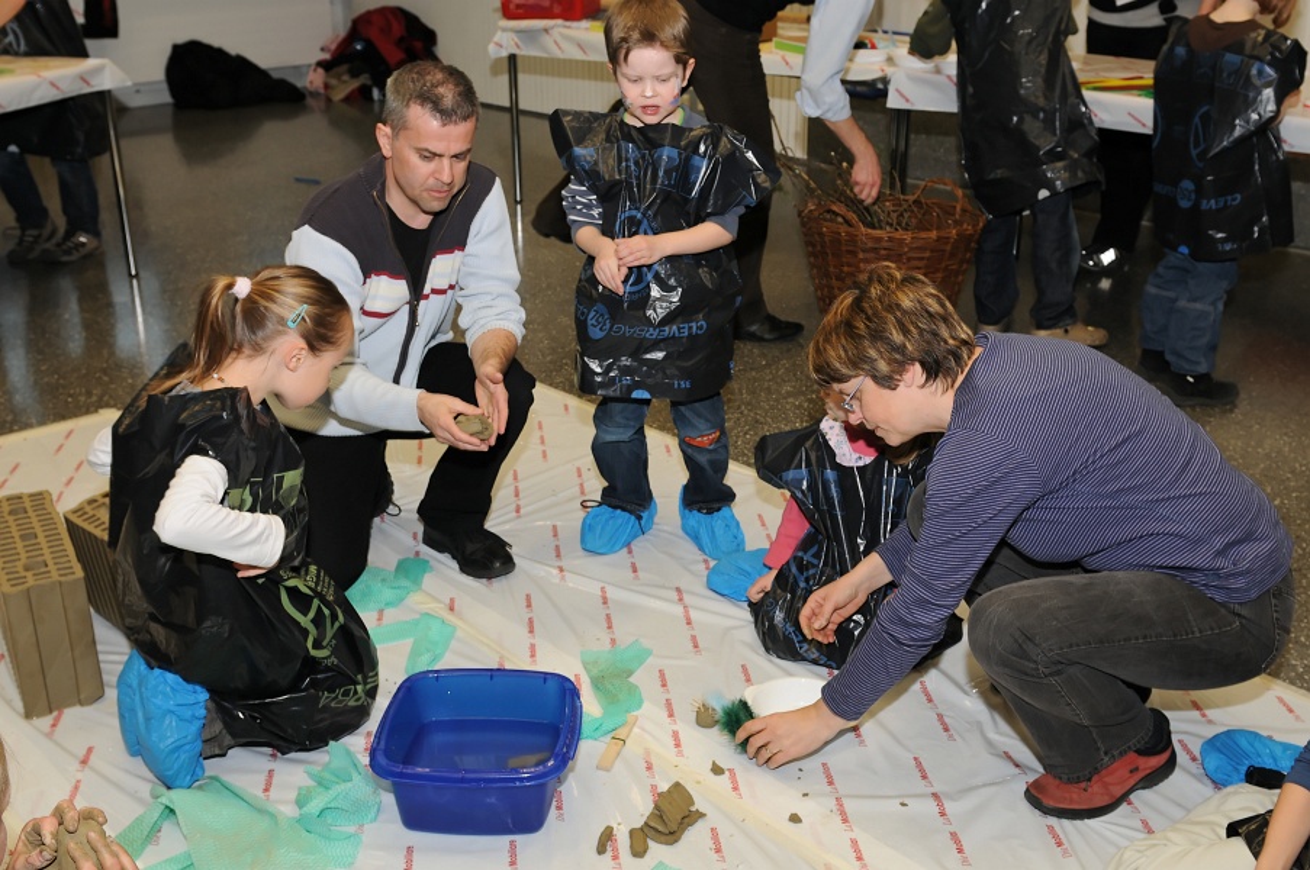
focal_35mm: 39
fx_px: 1418
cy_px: 435
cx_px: 655
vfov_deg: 34.1
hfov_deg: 49.6
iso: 200
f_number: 5
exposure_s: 1/60
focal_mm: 26
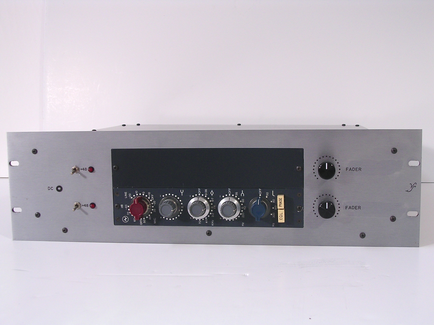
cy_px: 162
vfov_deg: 29.7
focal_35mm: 49
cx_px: 217
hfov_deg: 38.9
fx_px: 614
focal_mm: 7.5
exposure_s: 1/14.8
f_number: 3.1
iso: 100
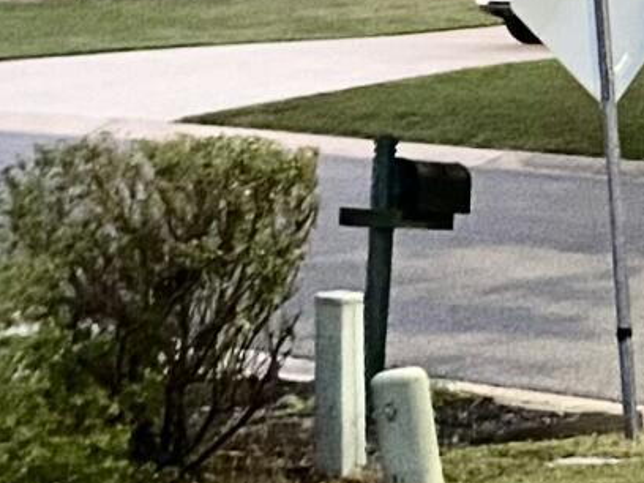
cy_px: 148
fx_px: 3553
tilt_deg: -8.1
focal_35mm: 191
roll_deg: +2.7
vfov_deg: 7.8
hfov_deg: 9.7
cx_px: 1255
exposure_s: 1/24
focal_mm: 4.25
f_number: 1.8
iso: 800
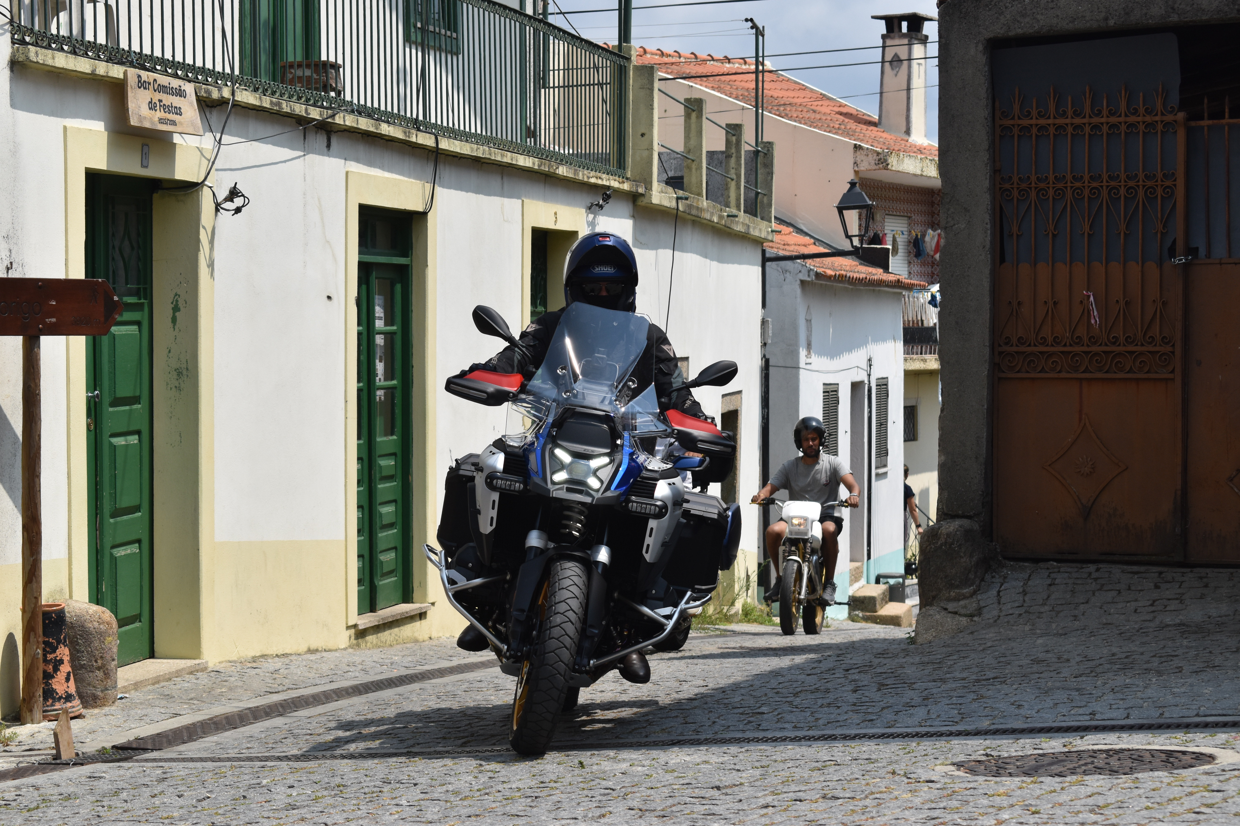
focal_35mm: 82
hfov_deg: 24.6
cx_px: 620
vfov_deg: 16.6
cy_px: 413
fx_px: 2841
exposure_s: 1/1600
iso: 400
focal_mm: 55
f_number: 7.1
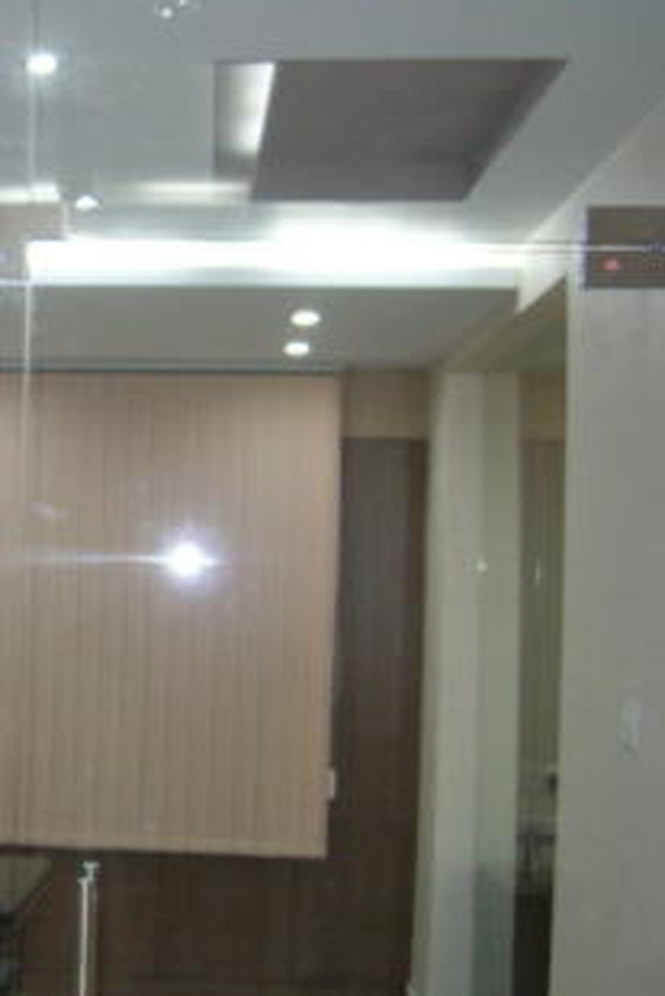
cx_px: -122
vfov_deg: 32.3
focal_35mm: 62
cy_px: 562
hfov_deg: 20.6
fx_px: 1716
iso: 177
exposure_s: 1/28.7
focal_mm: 6.2
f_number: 2.7
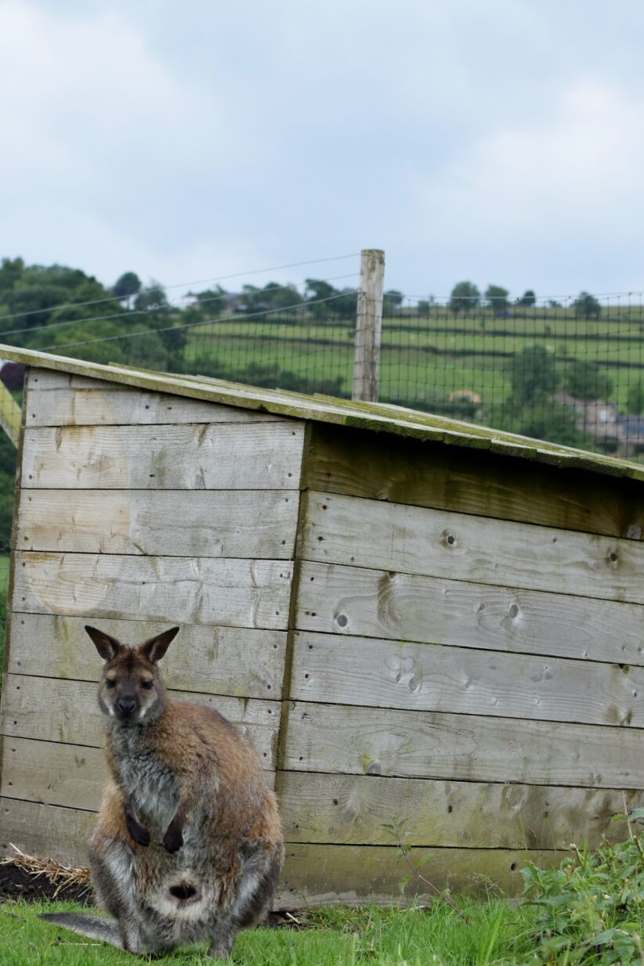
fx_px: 2464
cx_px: 238
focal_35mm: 92
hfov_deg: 14.9
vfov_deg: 22.1
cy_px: 609
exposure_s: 1/1250
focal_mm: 35
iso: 400
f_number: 5
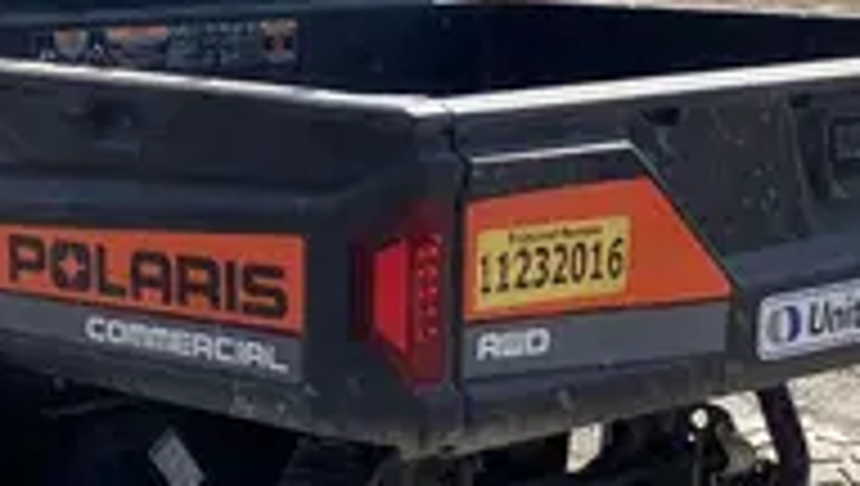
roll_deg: +0.9
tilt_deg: -6.7
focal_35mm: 117
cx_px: 144
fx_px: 2671
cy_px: 119
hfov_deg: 18.1
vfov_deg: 10.4
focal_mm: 3.99
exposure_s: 1/2703
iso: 32
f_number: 1.8
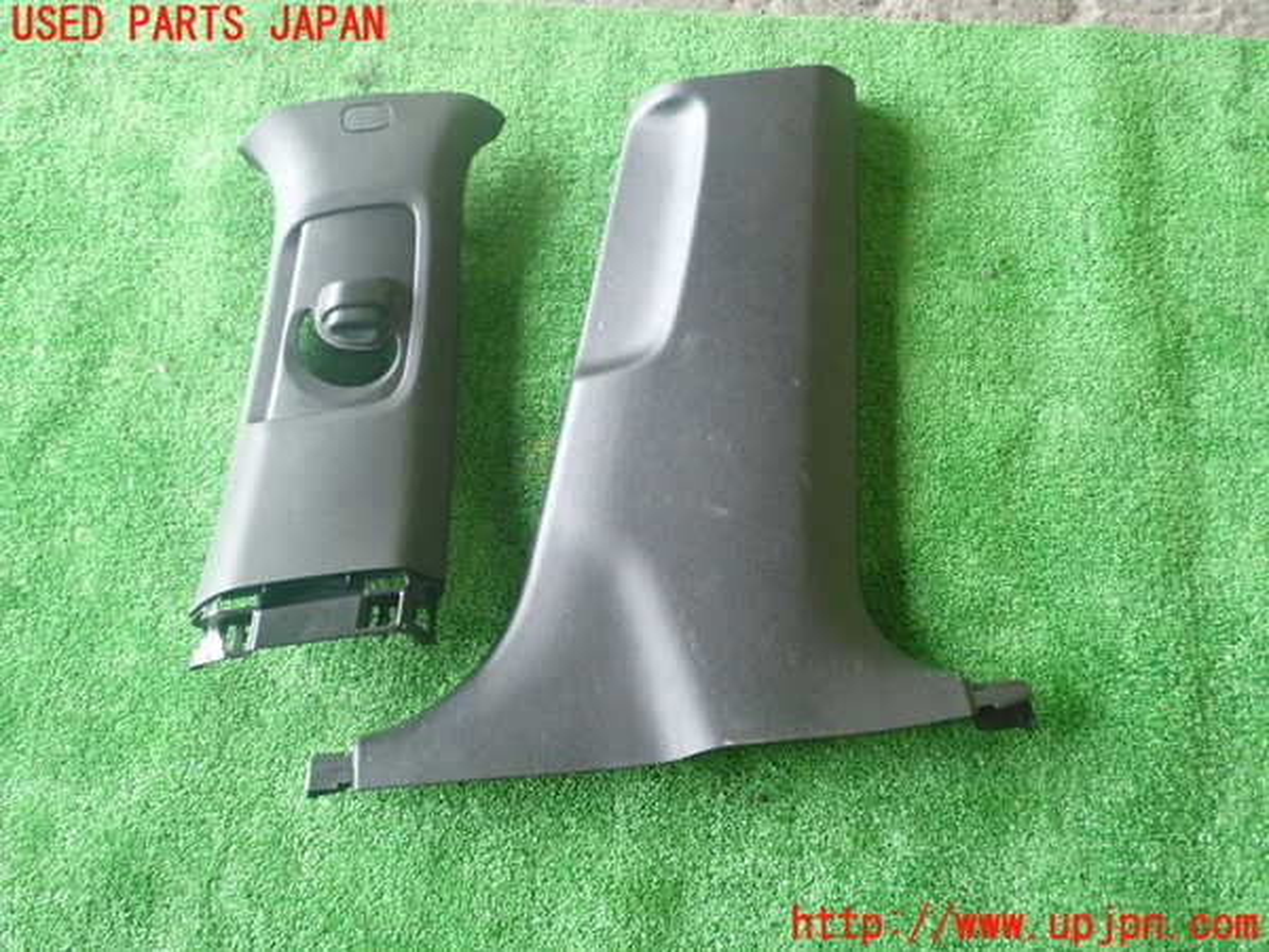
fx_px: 1320
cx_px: 634
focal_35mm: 36
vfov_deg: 39.7
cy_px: 476
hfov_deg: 51.4
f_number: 2.5
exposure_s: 1/40
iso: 640
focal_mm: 6.37
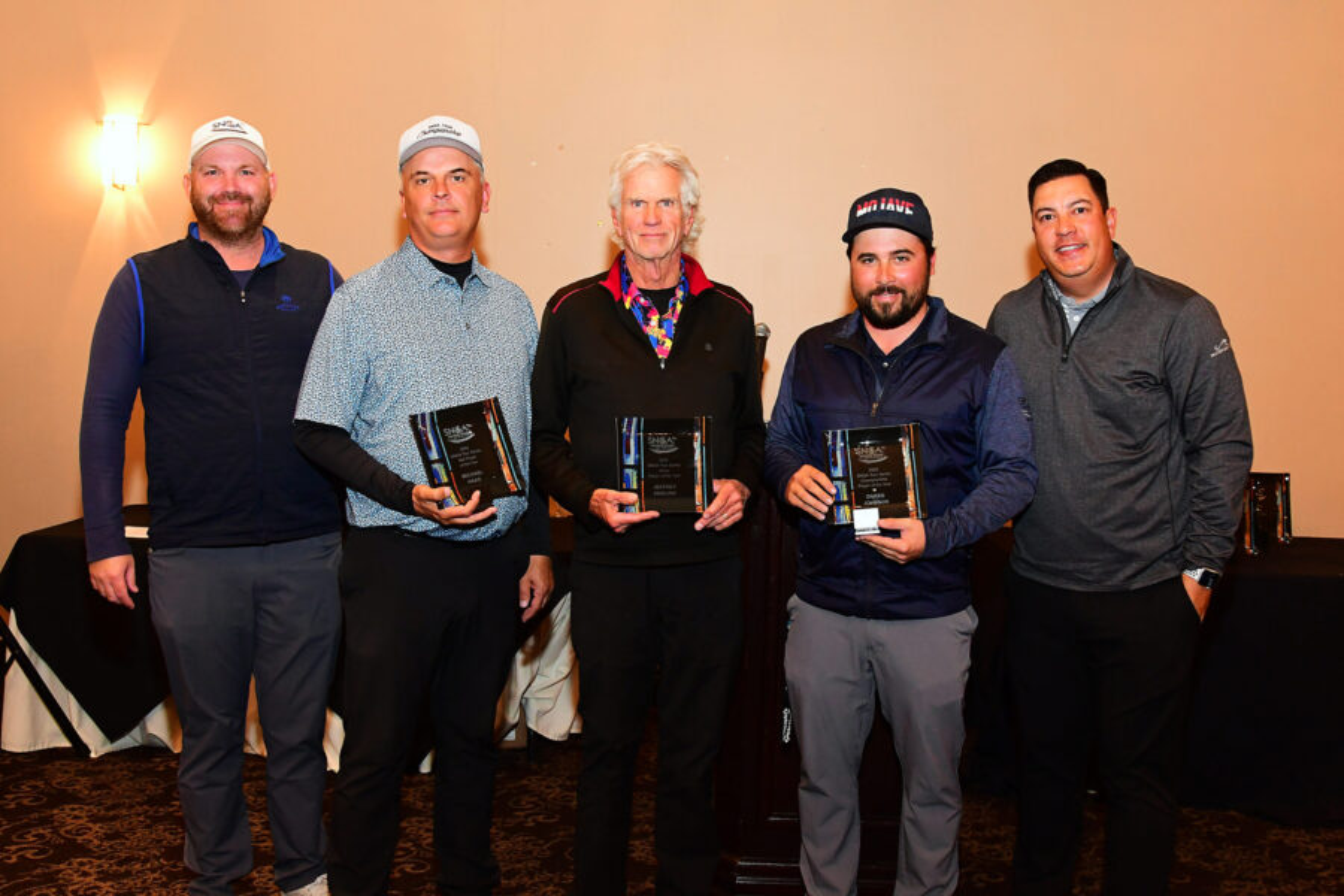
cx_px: 672
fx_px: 1344
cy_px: 448
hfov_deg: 53.1
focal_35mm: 36
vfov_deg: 36.9
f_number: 5
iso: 3200
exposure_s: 1/60
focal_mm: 24
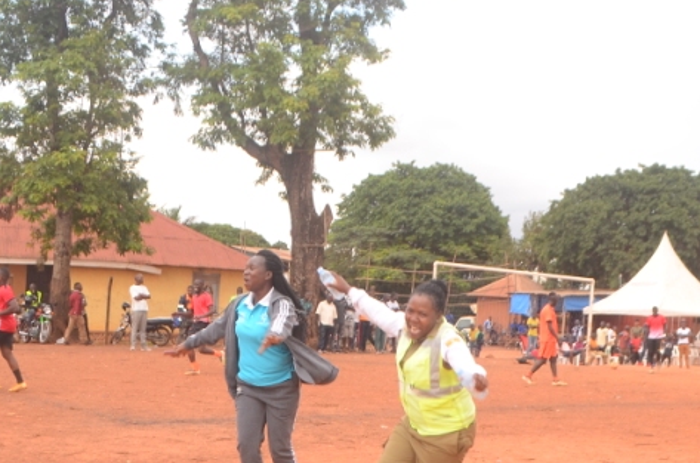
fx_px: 1261
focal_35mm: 65
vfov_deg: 20.7
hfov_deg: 31.0
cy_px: 343
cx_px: 309
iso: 200
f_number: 7.1
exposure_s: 1/200
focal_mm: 20
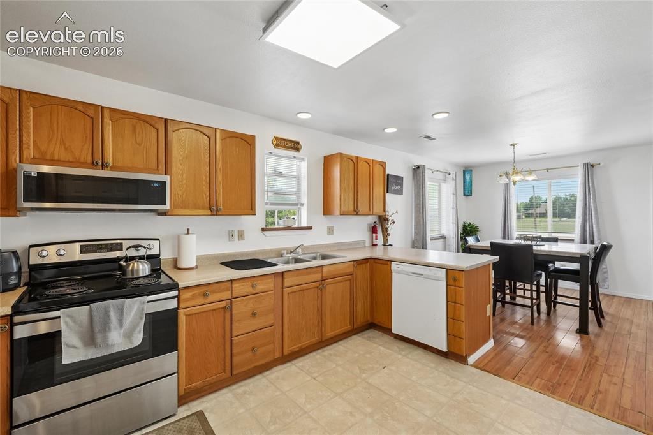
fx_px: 272
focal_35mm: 15
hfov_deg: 100.4
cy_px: 218
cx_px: 326
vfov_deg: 77.3
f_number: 8
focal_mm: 10
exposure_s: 1/25
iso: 800
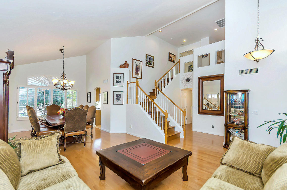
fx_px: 119
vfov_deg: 77.1
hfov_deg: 100.5
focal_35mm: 15
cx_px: 144
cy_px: 95
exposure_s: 1/60
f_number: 6.3
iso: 500
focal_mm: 10
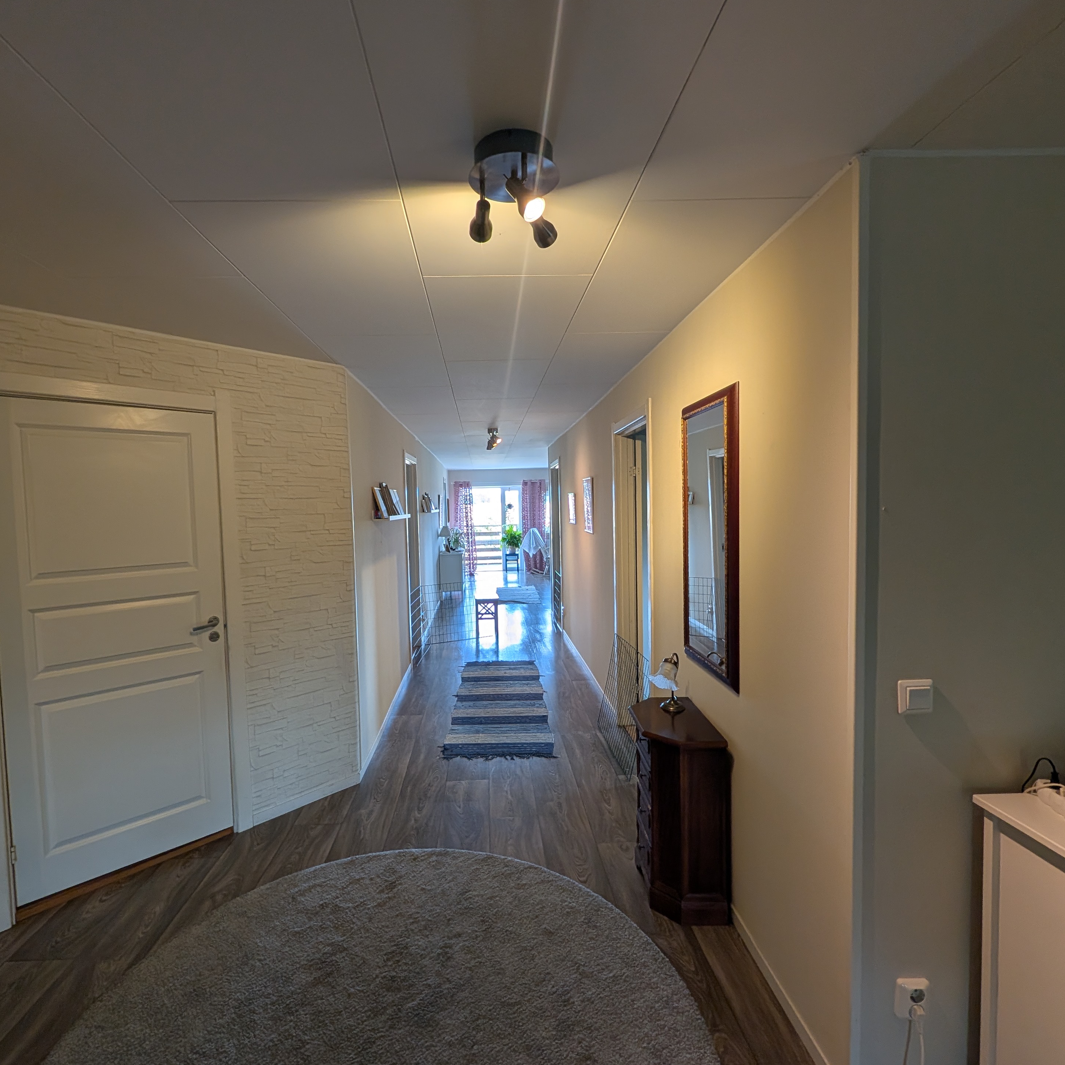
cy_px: 535
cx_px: 506
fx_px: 522
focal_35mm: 15
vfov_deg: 91.1
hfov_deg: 91.1
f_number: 1.7
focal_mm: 2.02
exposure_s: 1/100
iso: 53
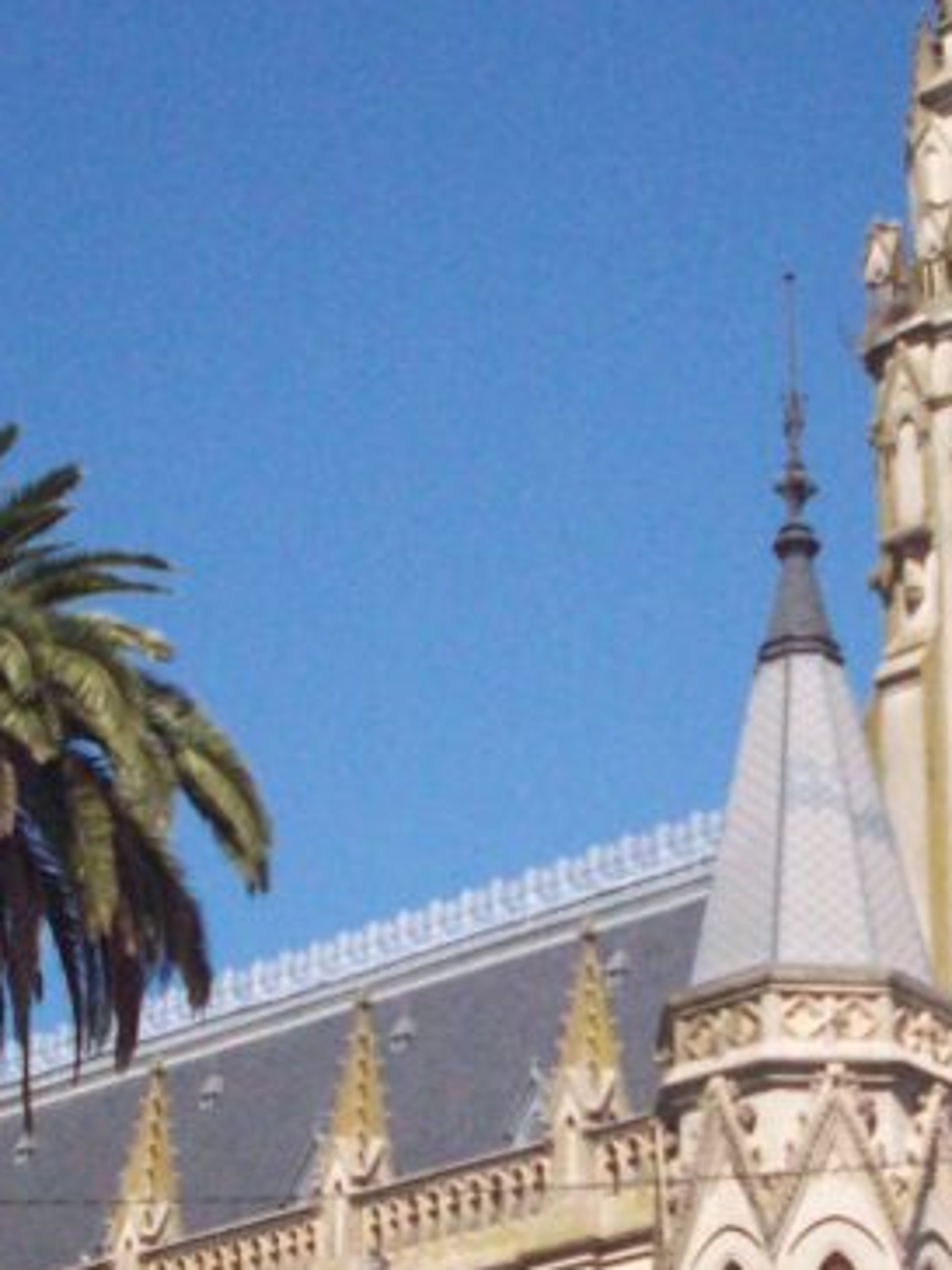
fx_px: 3814
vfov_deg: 18.9
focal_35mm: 104
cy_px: 782
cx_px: 530
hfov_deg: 14.2
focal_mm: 6.2
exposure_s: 1/835
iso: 200
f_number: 5.6
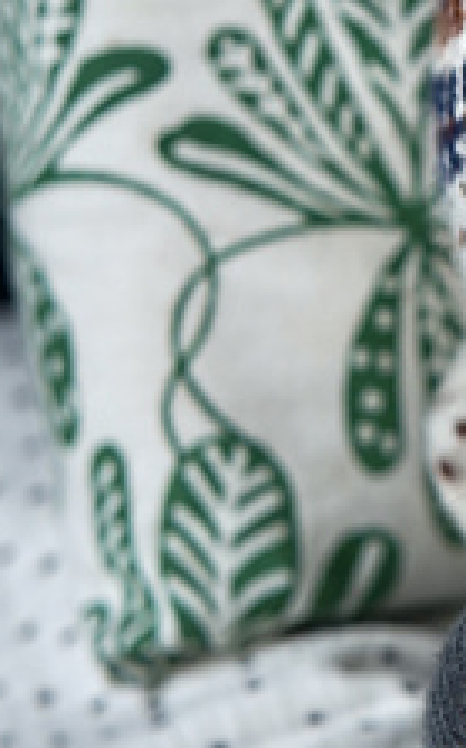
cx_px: 692
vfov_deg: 8.4
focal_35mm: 249
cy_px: -37
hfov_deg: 5.2
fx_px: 5070
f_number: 2.8
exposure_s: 1/250
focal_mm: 85
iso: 500
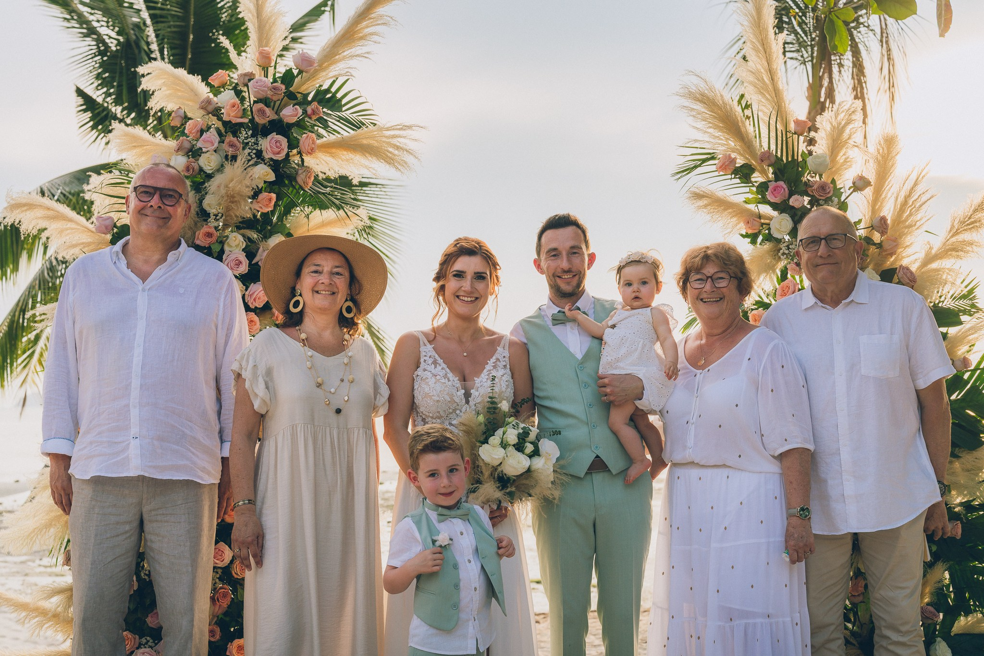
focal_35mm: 53
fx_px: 1441
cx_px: 477
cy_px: 327
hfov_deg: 37.7
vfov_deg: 25.6
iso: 100
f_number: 4.5
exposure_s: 1/320
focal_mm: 50
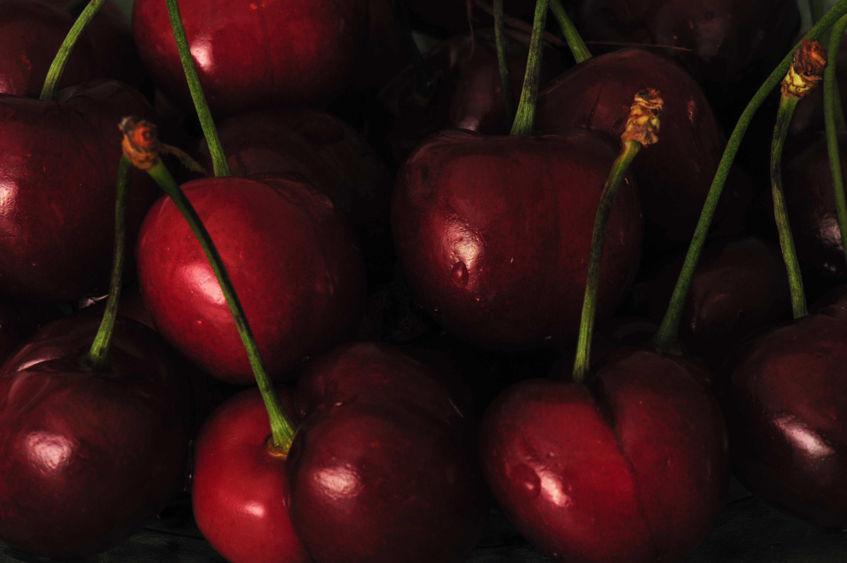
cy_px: 282
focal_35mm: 158
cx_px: 424
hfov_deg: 13.1
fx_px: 3701
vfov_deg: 8.7
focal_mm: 105
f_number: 22
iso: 200
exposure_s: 1/60
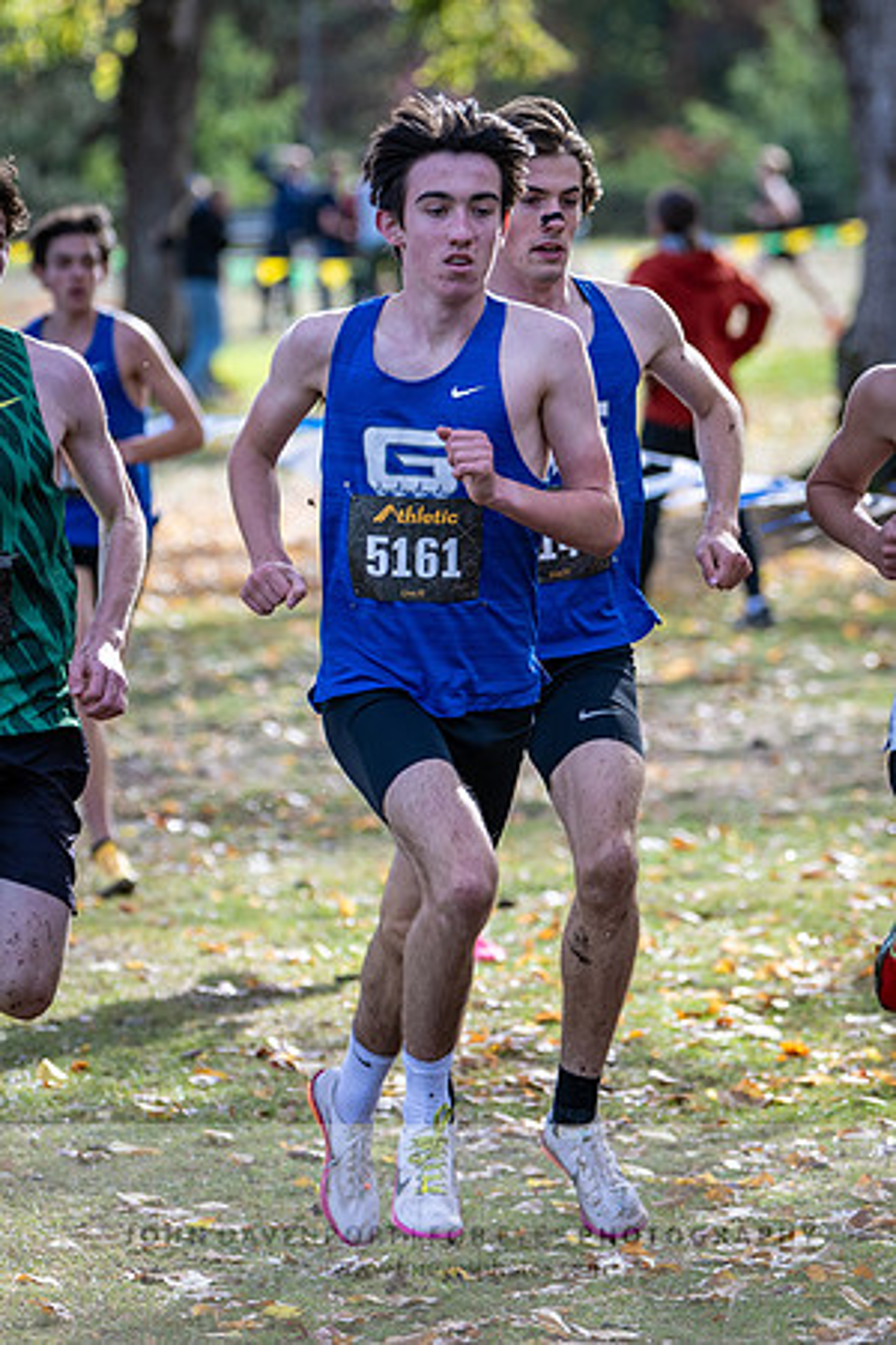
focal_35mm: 247
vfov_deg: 8.3
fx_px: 9209
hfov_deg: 5.6
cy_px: 652
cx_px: 420
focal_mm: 122
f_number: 2.8
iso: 220
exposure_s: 1/1000
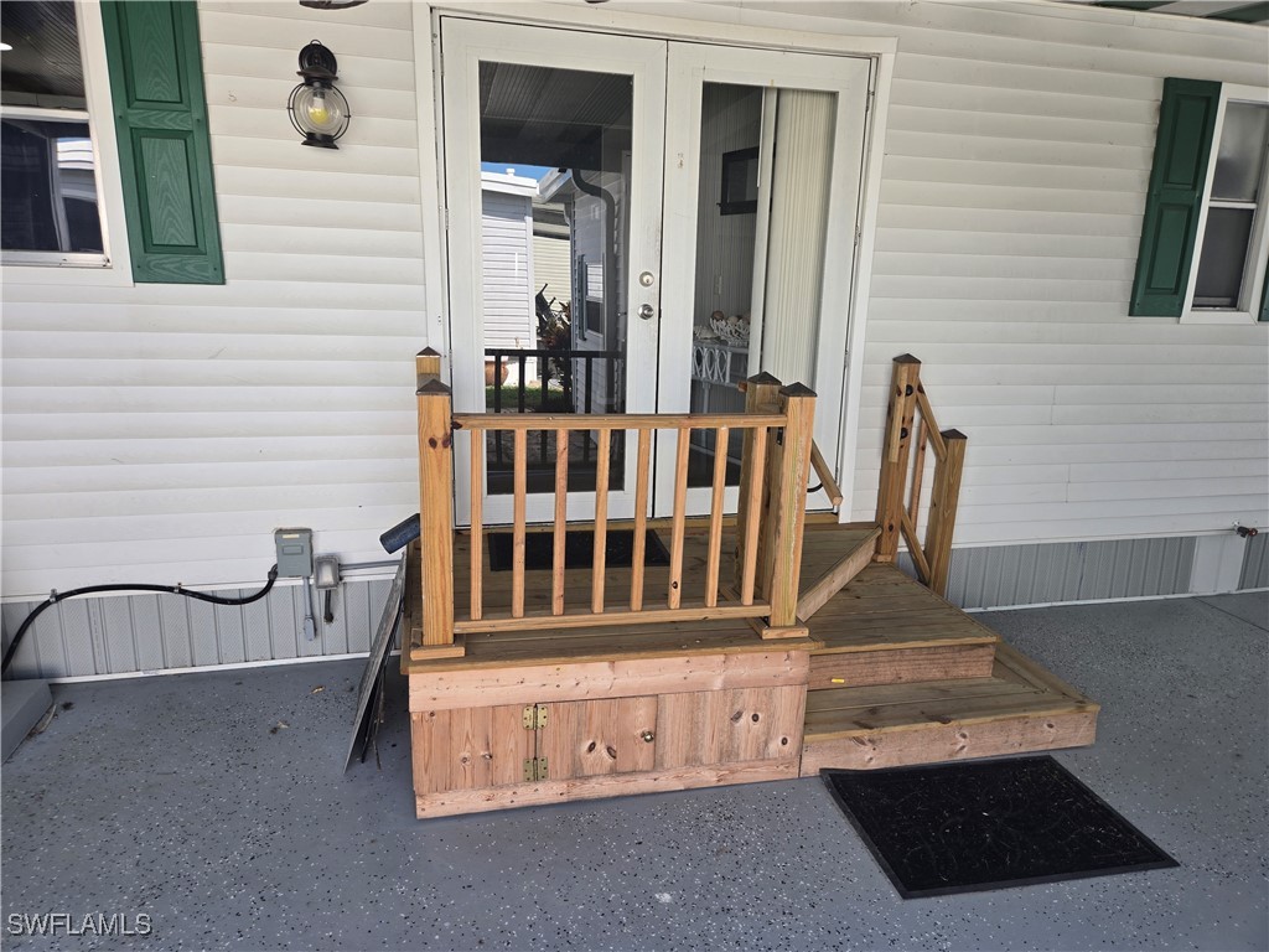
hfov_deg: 73.9
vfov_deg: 58.9
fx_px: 843
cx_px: 634
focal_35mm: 23
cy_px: 476
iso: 25
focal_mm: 5.4
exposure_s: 1/197
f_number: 1.8
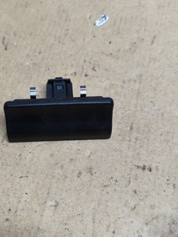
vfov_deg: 46.7
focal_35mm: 40
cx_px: 55
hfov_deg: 35.5
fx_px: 274
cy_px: 131
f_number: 1.65
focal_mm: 6.19
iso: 320
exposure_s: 1/100
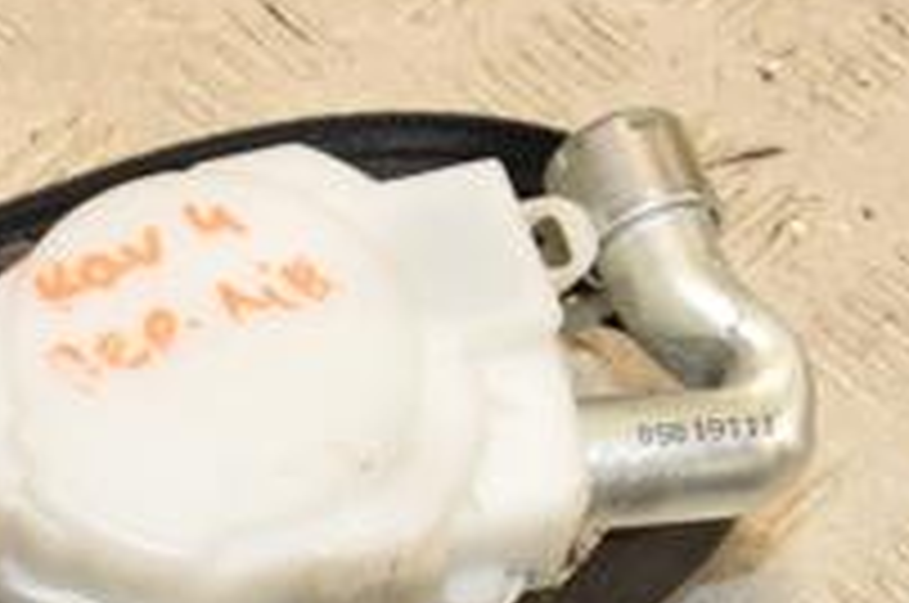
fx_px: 3151
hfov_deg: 16.2
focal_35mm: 125
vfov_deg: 10.8
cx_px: 90
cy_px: 693
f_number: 9
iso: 800
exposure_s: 1/200
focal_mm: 28
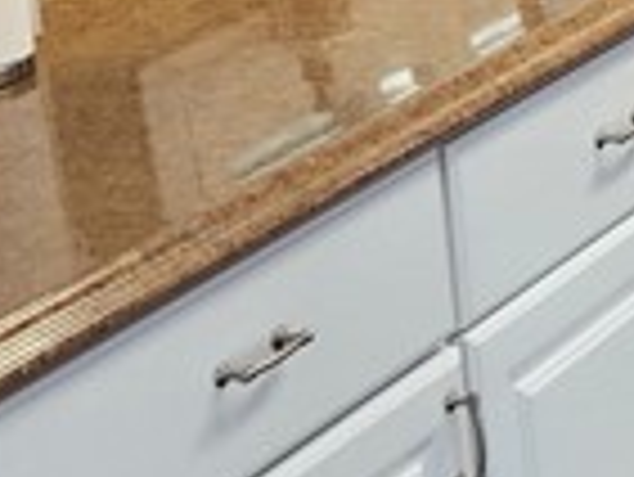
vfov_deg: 8.6
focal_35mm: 167
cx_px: 1727
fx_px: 3061
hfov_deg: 9.8
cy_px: -292
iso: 125
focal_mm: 5.4
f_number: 1.8
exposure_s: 1/120
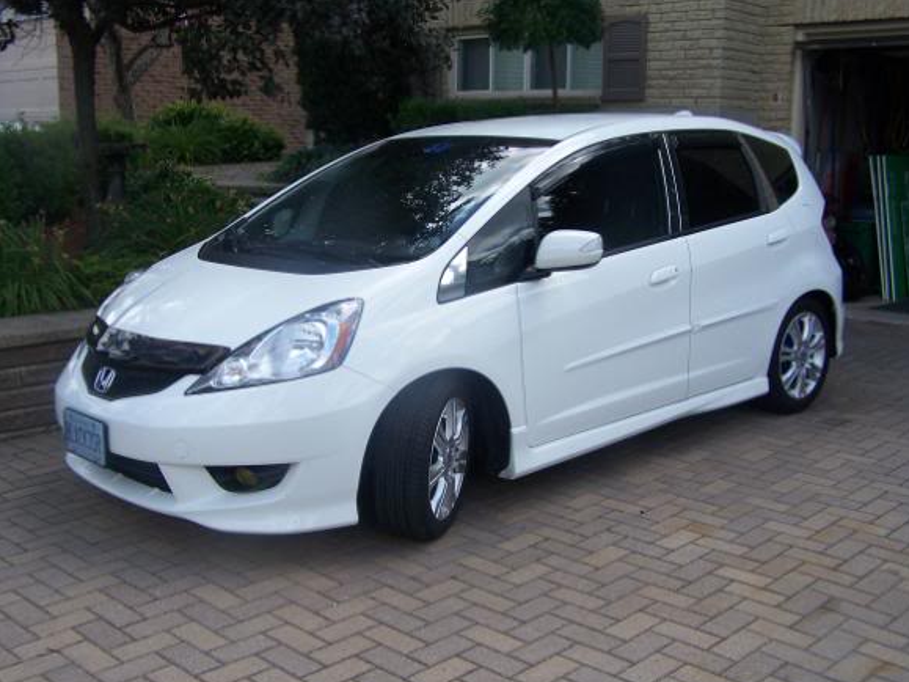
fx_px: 1103
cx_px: 425
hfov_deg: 44.8
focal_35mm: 42
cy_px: 347
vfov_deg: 34.3
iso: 80
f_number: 2.8
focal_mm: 6.3
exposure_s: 1/640
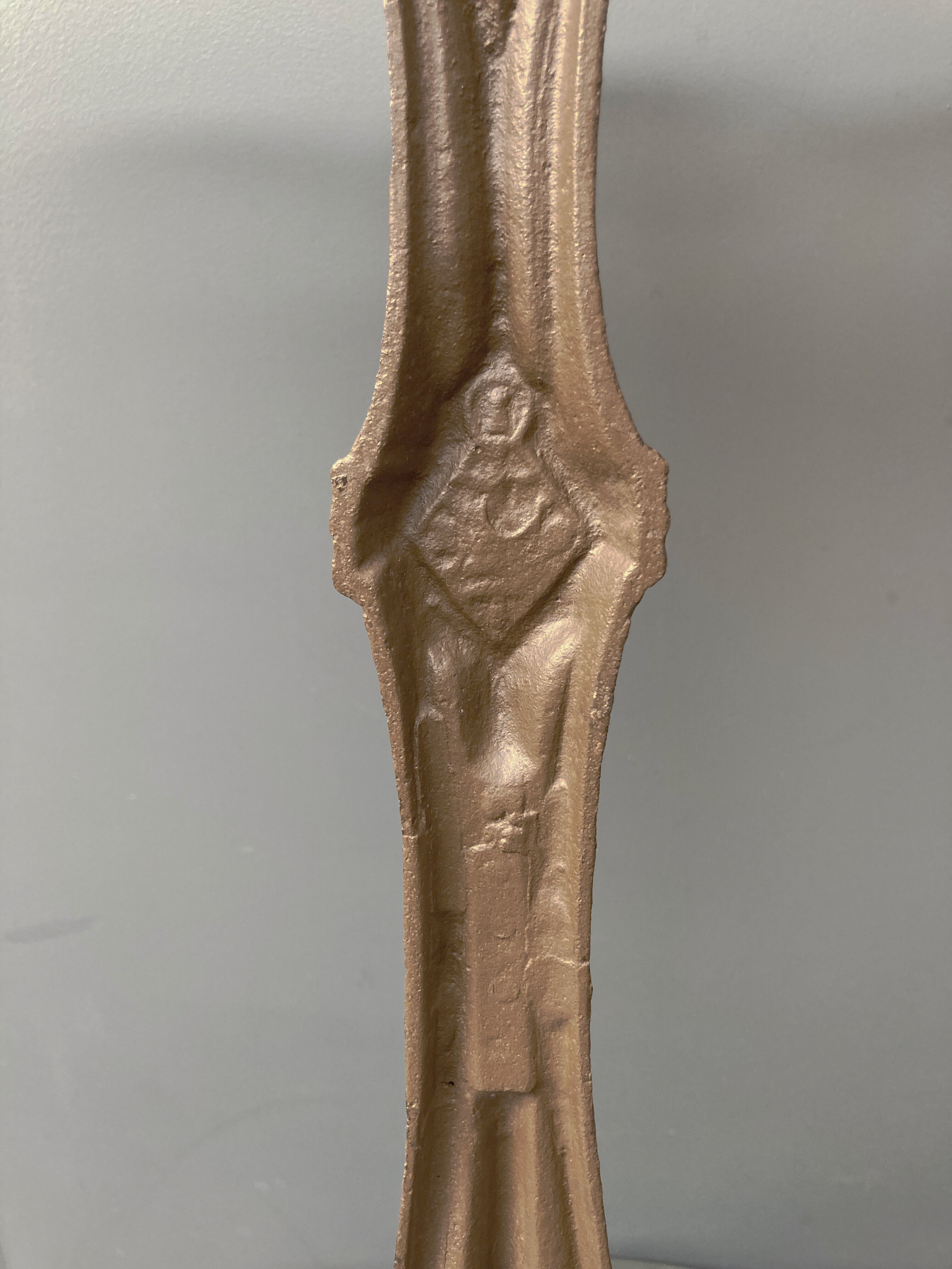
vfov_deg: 63.4
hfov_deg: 49.7
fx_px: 1027
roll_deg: +3.8
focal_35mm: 28
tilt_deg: -17.6
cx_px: 476
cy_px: 634
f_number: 1.8
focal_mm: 3.99
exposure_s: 1/60
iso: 100
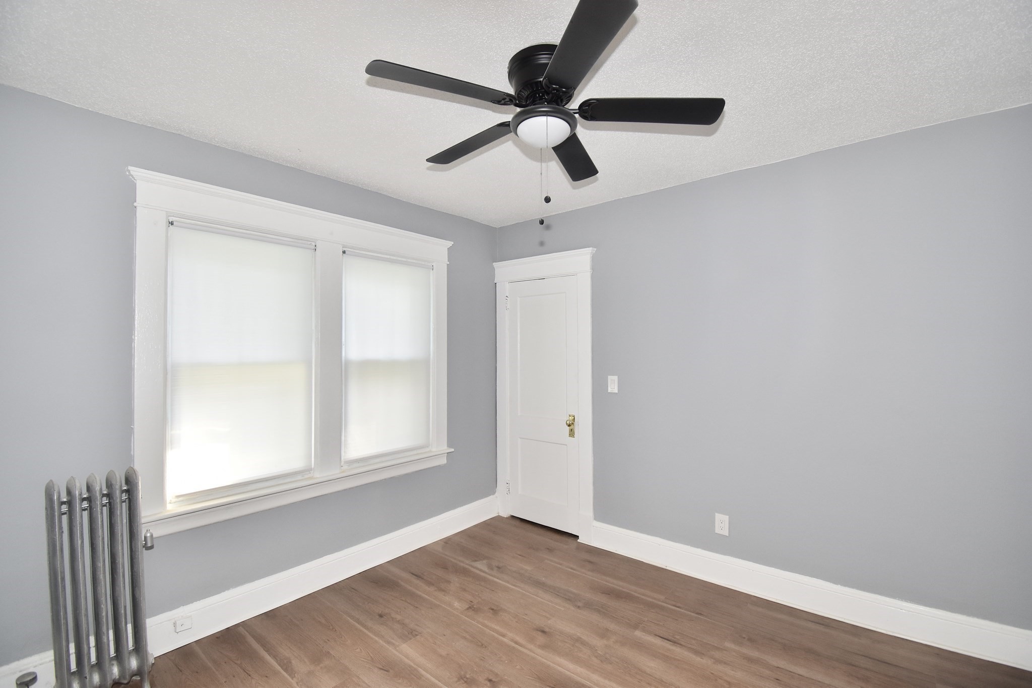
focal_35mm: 15
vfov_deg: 77.3
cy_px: 344
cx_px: 516
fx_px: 430
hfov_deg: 100.4
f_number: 5.6
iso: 640
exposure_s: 1/125
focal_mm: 10
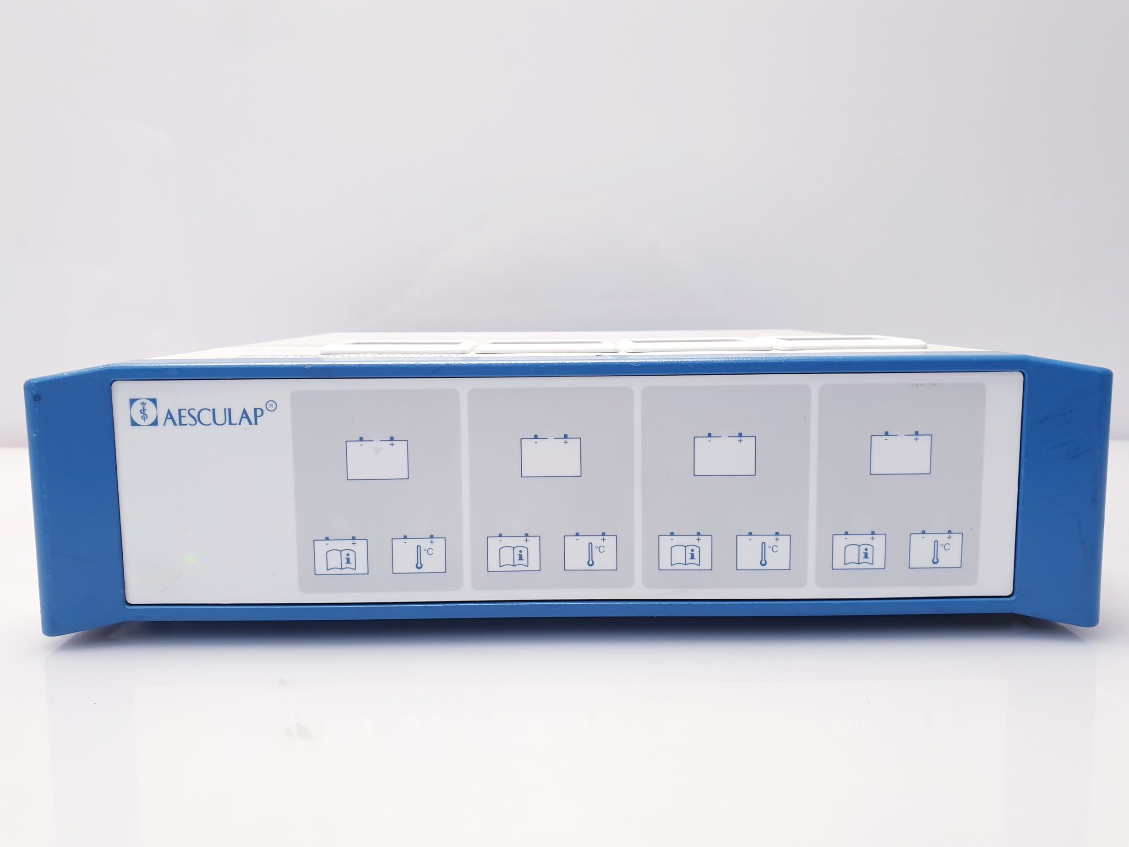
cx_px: 563
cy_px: 422
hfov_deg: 65.3
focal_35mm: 27
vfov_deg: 51.4
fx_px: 881
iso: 80
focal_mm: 4.3
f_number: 2.4
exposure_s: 1/50
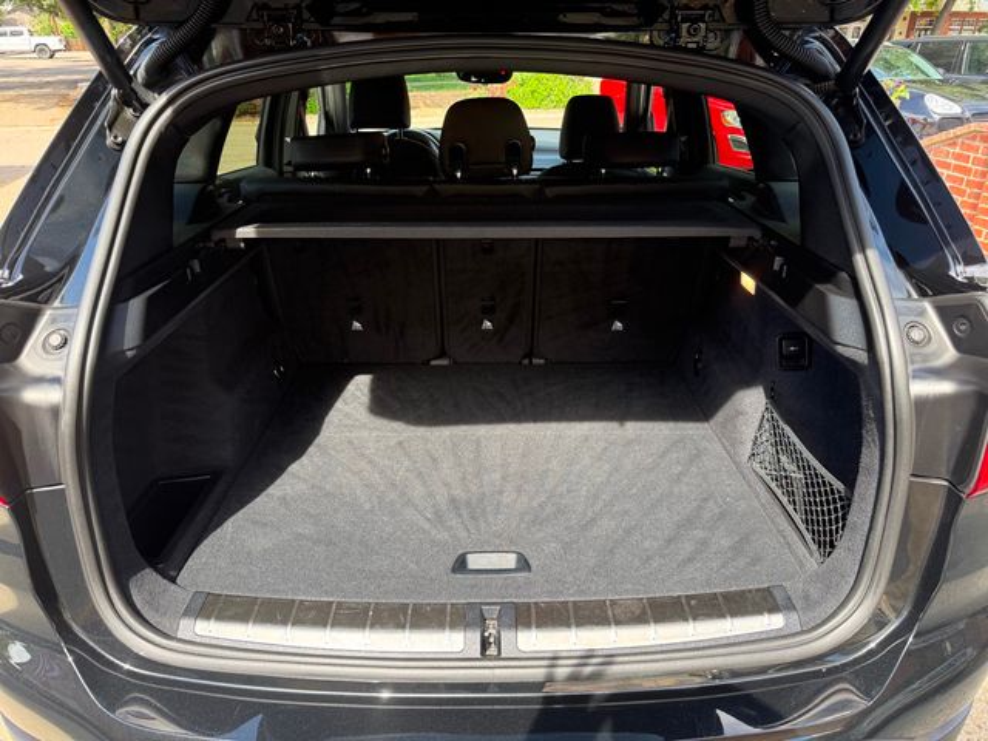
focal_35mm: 24
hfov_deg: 71.6
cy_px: 370
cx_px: 494
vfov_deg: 56.8
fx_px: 685
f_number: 1.78
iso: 100
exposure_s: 1/278
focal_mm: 6.76
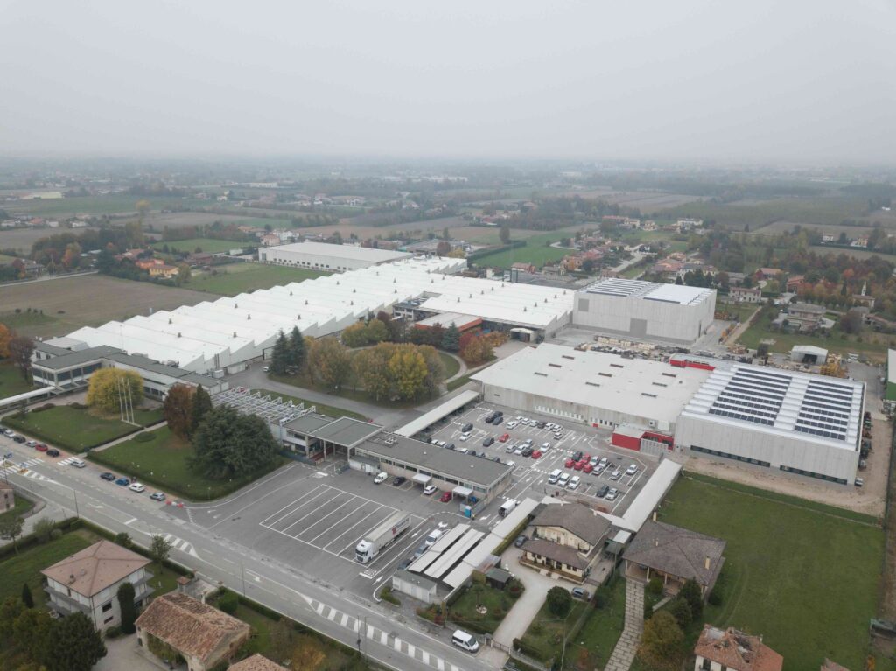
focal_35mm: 26
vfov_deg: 53.0
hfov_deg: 67.3
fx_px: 673
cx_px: 448
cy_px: 336
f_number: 2.2
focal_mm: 4.73
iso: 100
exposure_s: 1/115
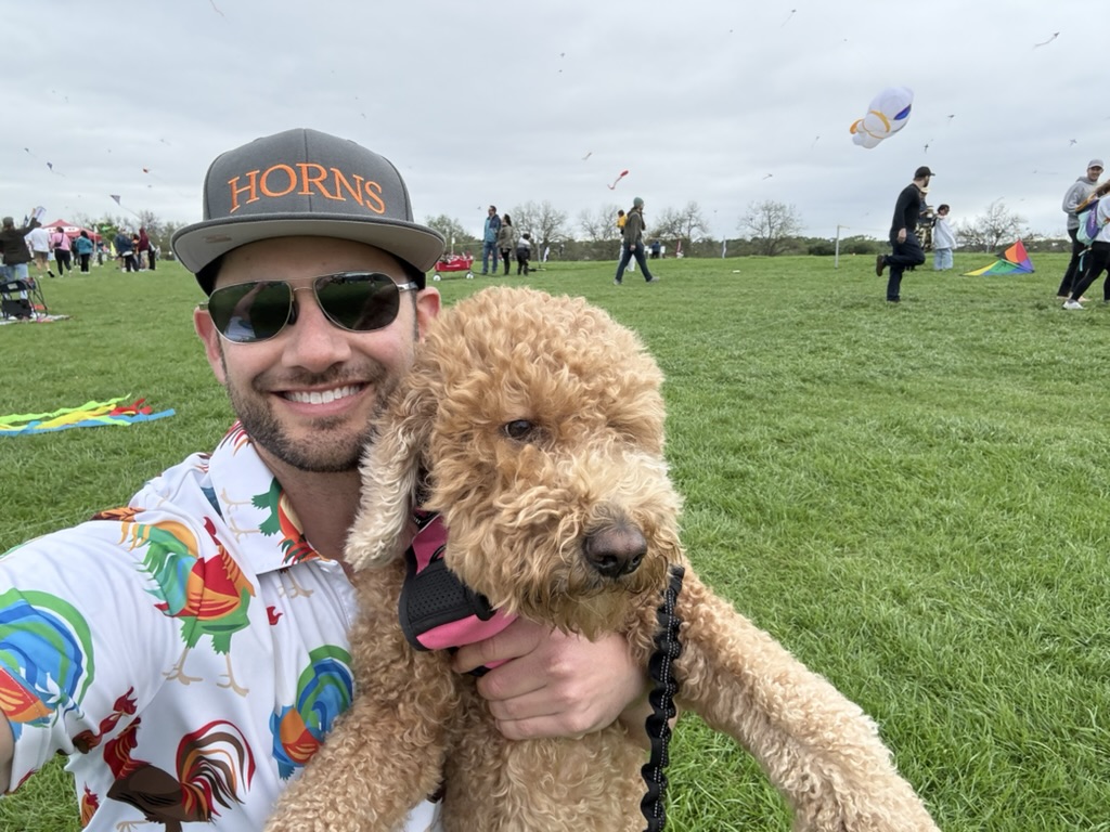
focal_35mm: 23
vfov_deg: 58.9
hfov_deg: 73.9
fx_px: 738
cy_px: 416
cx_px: 555
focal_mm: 2.69
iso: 40
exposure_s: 1/422
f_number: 1.9
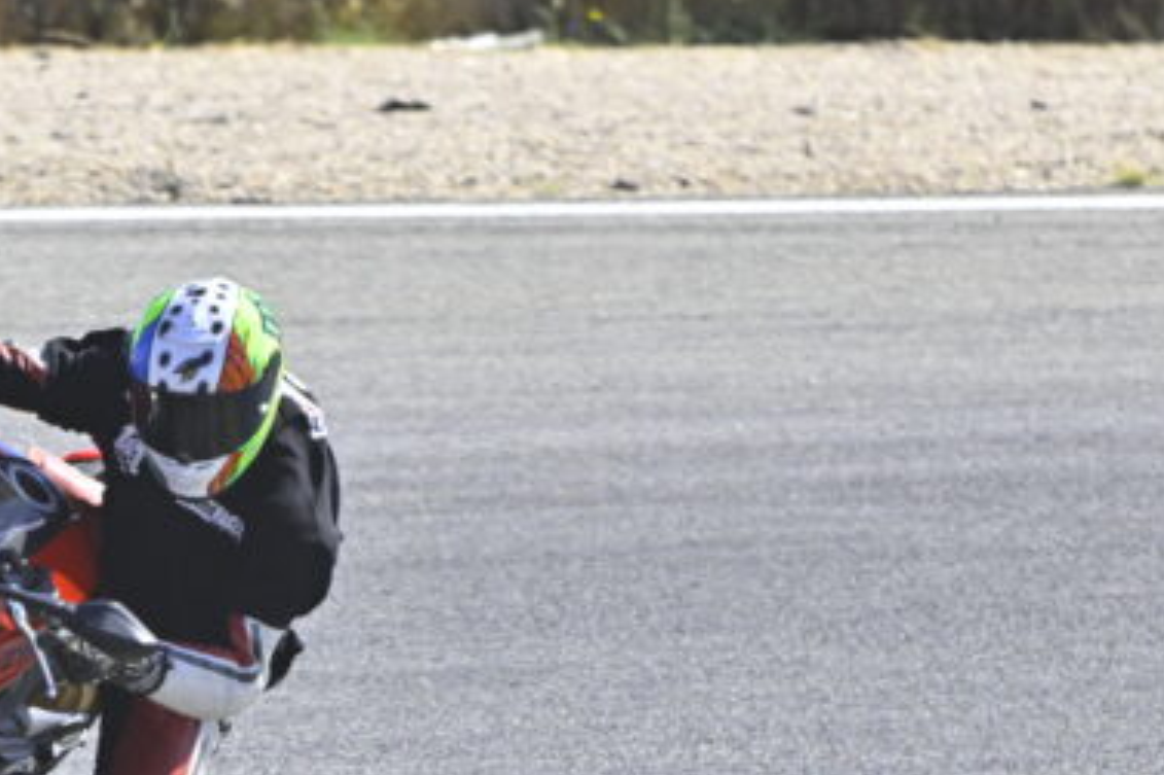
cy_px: 605
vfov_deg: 1.1
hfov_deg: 1.6
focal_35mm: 1266
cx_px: 299
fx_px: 40914
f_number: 8
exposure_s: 1/2500
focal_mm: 530
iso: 1250
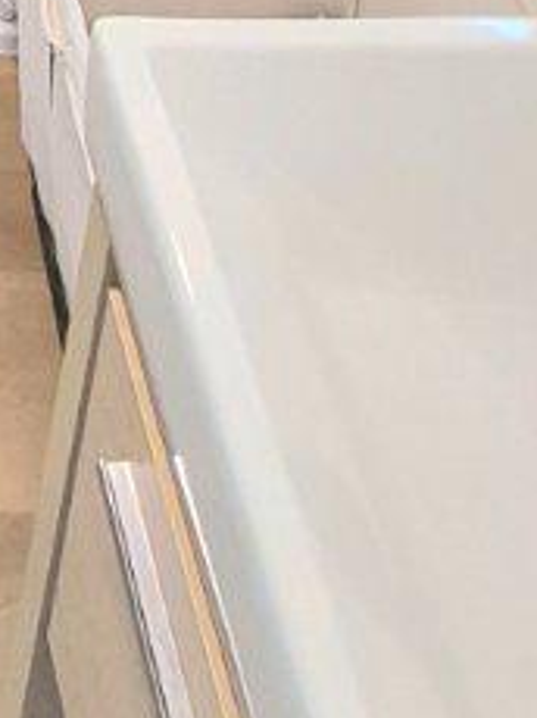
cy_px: -799
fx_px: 1803
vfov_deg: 16.2
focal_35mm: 87
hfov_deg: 14.4
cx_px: -509
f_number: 2.2
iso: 200
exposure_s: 1/60.2
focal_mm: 1.74
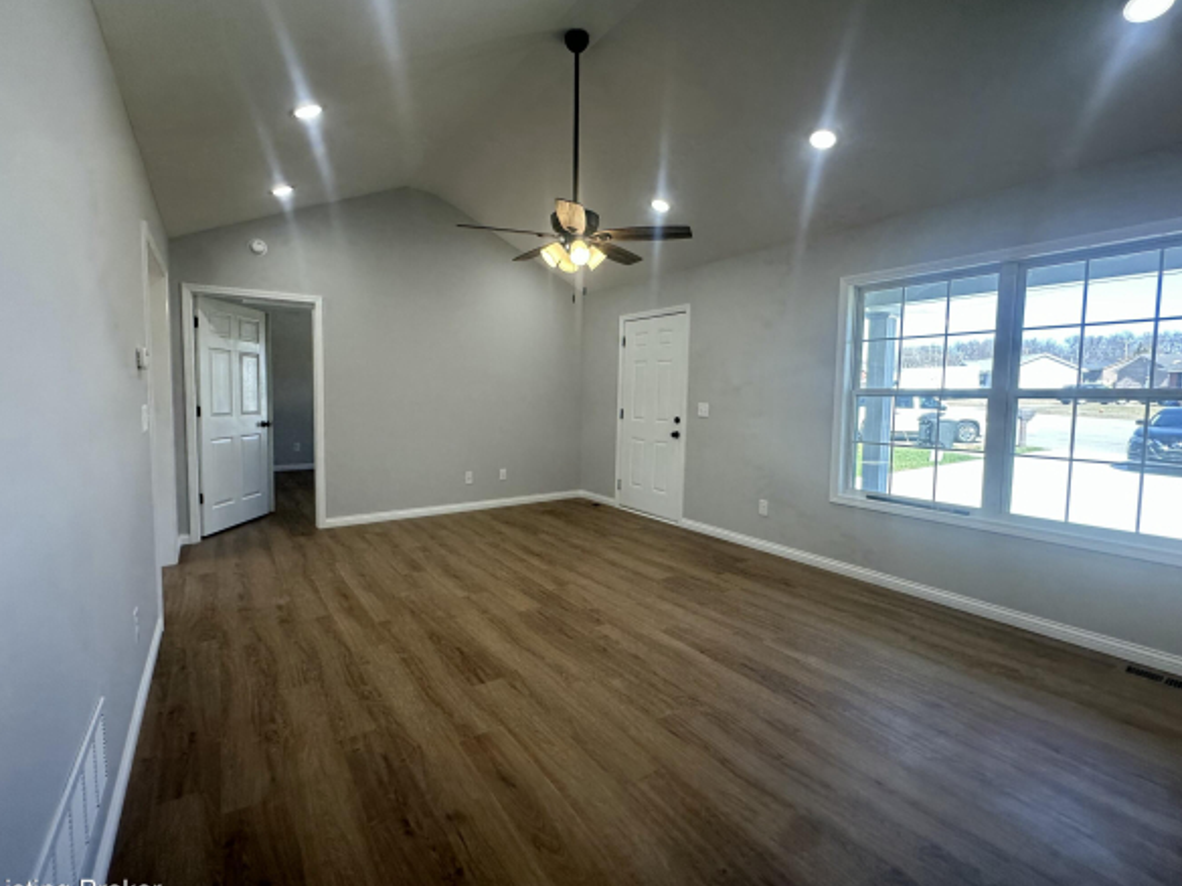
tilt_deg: -3.0
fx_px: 546
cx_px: 570
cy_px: 431
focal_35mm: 16
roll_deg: -0.9
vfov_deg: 78.1
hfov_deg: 94.5
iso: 125
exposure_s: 1/120
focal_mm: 2.22
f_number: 2.2
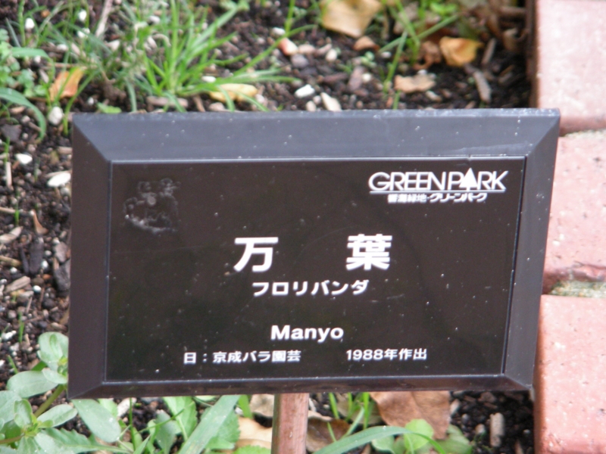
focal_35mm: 196
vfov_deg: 7.6
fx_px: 3431
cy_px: 227
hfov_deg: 10.1
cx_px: 303
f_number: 3.5
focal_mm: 32.7
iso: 195
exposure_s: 1/128
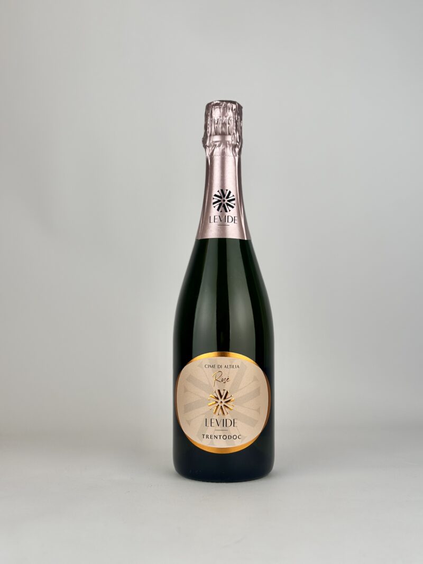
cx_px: 212
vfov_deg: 39.7
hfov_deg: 30.3
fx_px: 782
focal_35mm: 48
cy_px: 282
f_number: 1.78
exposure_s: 1/704
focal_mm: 6.86
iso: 80
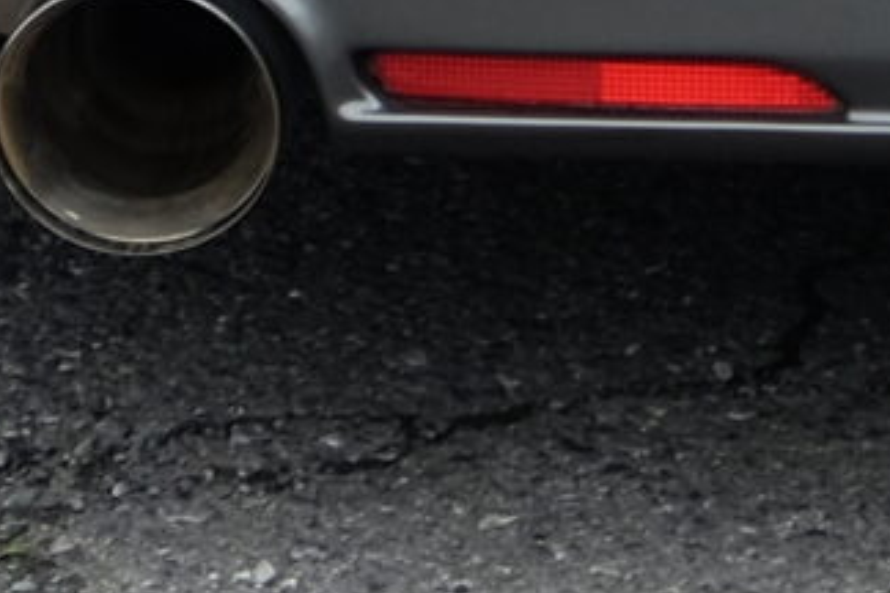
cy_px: -1577
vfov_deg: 2.1
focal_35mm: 655
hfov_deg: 3.1
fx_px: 16192
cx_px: 1503
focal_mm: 55
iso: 200
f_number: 5.6
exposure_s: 1/125
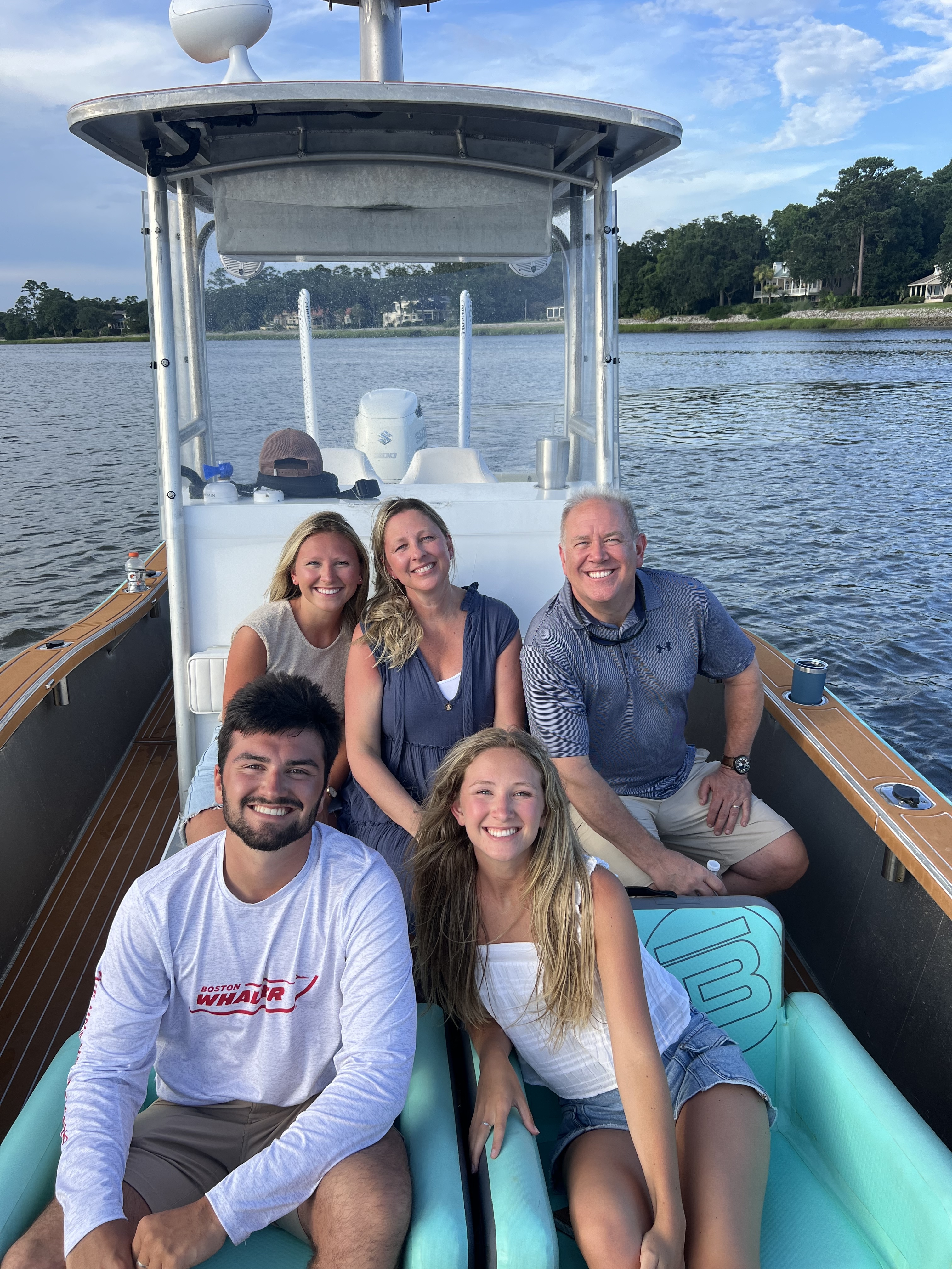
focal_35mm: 26
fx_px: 953
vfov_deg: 67.3
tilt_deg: -17.3
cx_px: 476
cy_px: 634
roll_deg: +1.6
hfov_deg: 53.1
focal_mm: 5.7
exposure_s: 1/909
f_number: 1.5
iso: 50
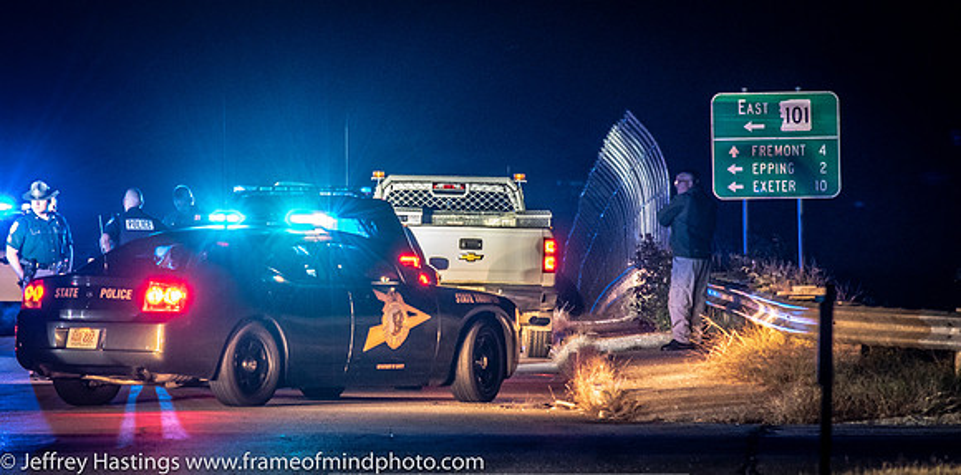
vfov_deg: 3.3
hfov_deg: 6.7
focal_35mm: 332
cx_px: 448
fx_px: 8225
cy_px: 202
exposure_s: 1/13
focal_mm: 190
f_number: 5.6
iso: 2000
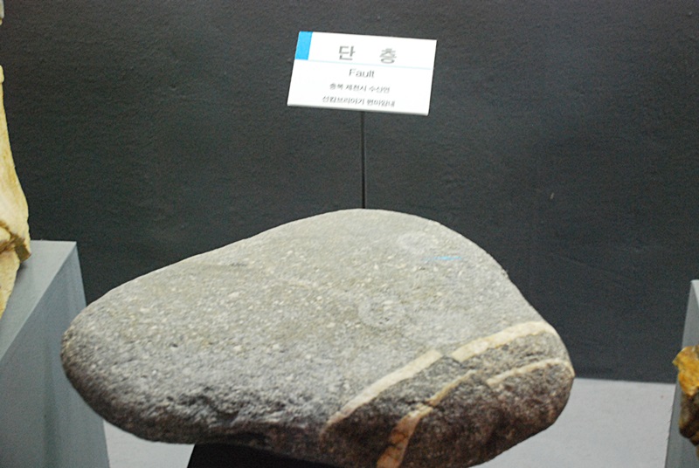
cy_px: 234
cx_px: 350
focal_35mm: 60
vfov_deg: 22.7
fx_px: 1167
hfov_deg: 33.4
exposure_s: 1/30
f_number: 4.5
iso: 1400
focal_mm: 40
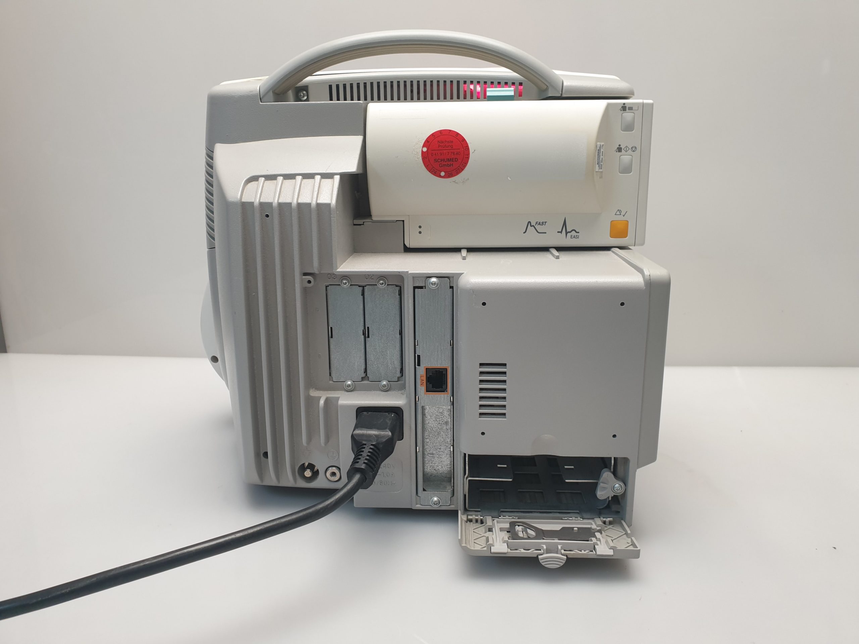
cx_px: 430
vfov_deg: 53.1
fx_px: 645
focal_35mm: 26
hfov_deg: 67.3
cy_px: 322
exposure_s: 1/50
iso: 80
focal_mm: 4.3
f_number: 2.4
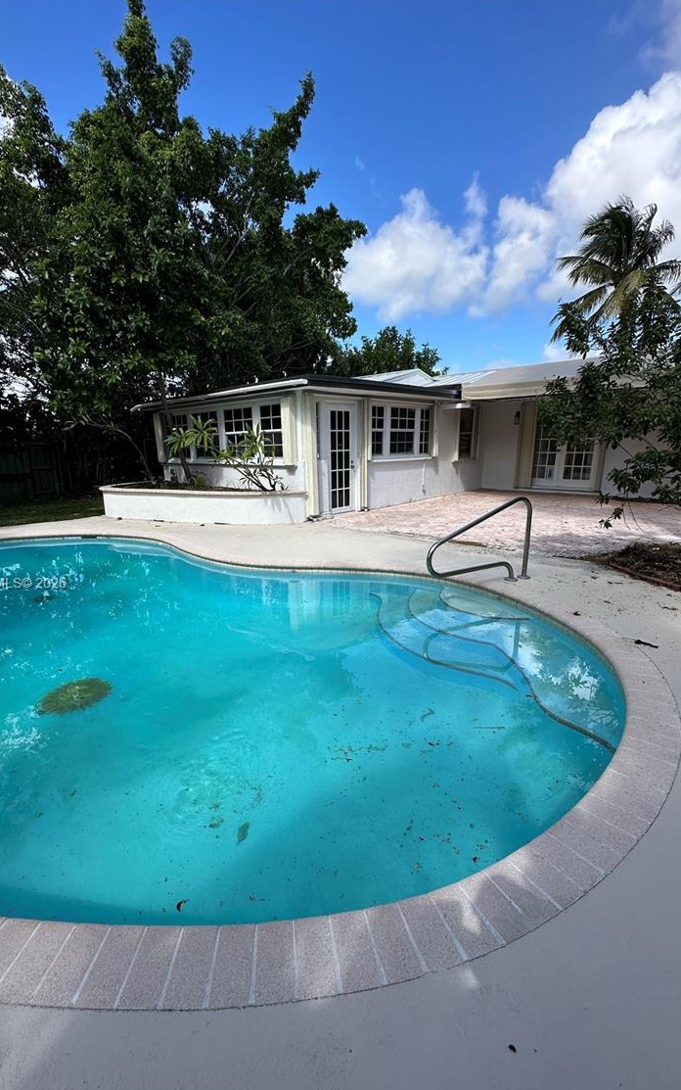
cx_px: 326
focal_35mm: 16
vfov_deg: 97.6
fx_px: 475
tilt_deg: -14.6
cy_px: 585
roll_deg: -0.3
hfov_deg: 71.2
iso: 40
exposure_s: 1/1221
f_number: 2.2
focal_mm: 2.22
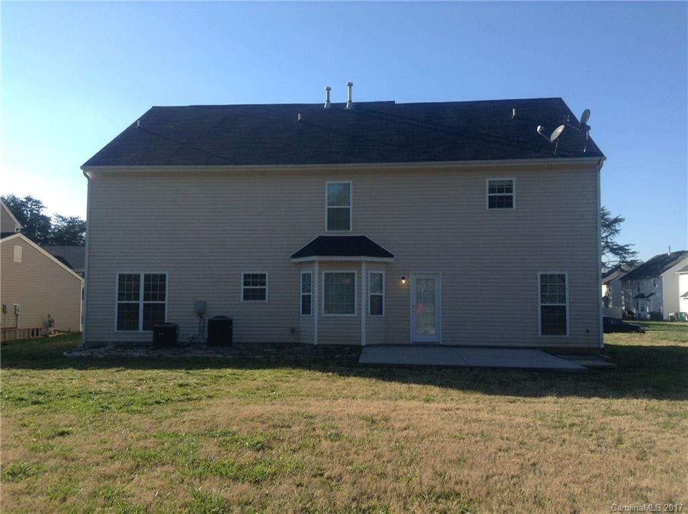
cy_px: 257
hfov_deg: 55.4
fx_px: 655
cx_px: 344
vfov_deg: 42.8
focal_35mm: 33
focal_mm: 3.3
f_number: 2.4
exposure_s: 1/666
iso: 25
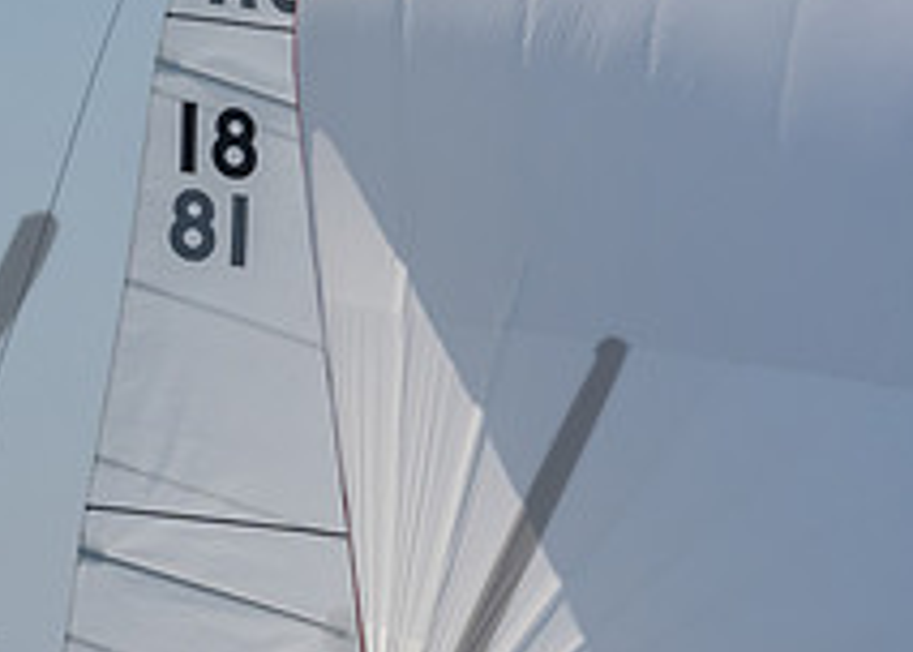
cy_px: 1170
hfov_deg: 4.0
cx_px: 864
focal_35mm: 500
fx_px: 12961
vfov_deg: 2.9
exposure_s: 1/640
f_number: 9
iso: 640
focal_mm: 125
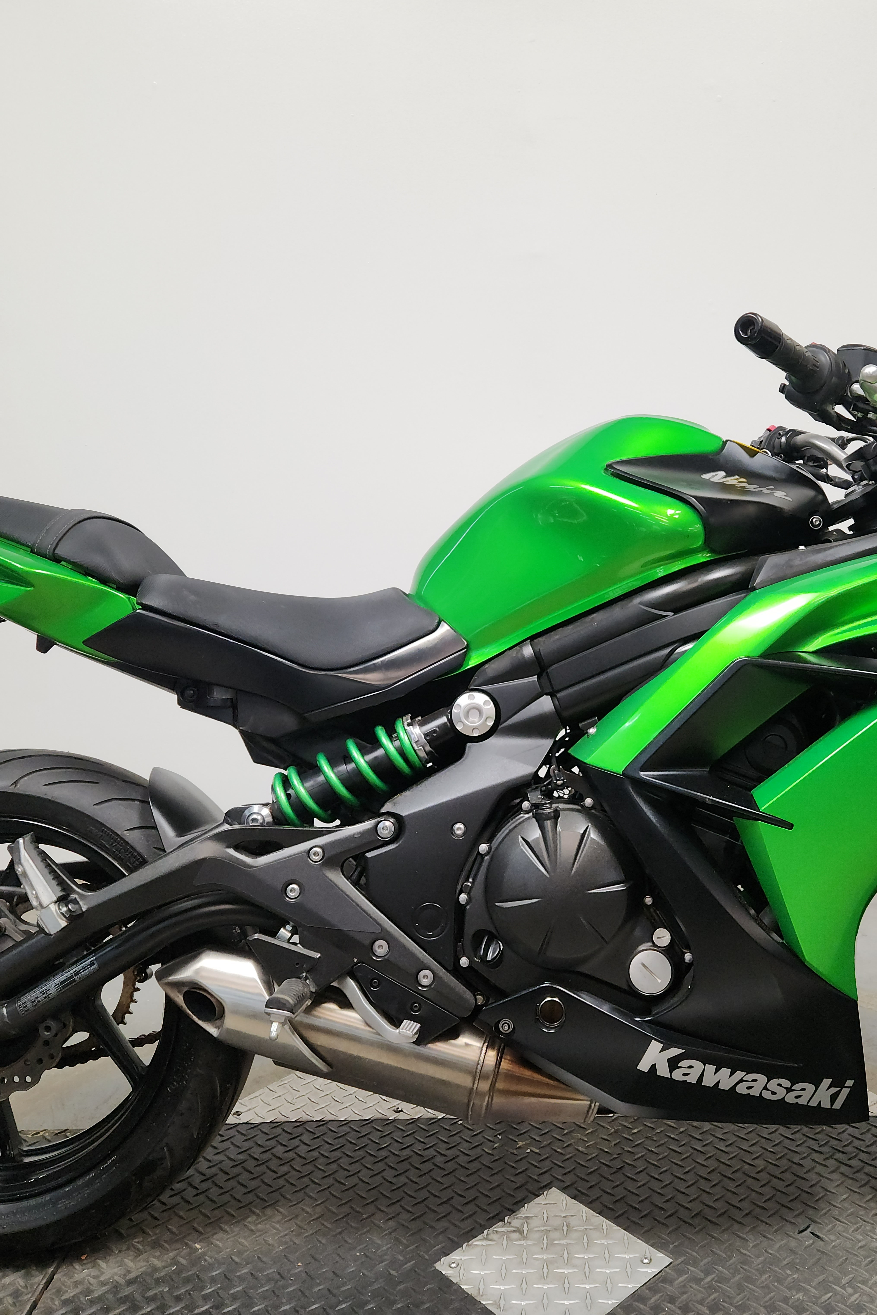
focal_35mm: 32
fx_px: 1169
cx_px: 580
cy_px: 658
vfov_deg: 58.7
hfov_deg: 40.6
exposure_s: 1/60
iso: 100
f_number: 1.8
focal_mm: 5.4
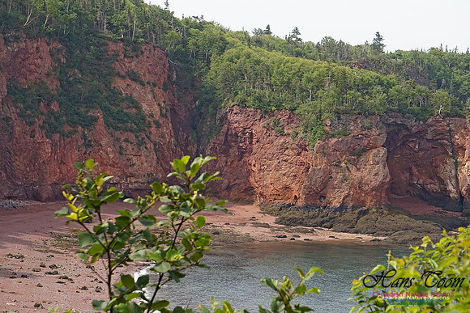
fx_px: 1469
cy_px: 156
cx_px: 235
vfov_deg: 12.2
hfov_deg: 18.2
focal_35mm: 112
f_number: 9
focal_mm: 75
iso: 800
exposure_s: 1/800
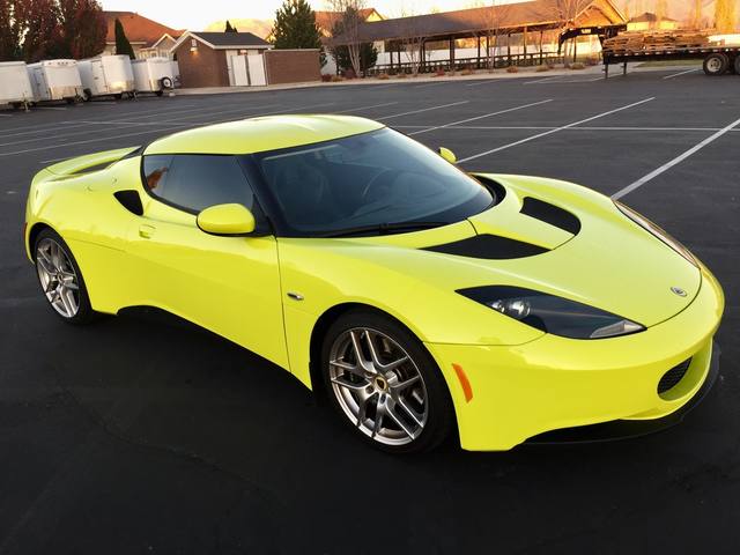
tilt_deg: -16.5
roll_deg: +4.2
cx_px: 370
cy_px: 278
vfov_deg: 48.2
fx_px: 620
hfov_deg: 61.7
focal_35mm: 29
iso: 50
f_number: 2.2
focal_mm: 4.15
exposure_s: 1/120
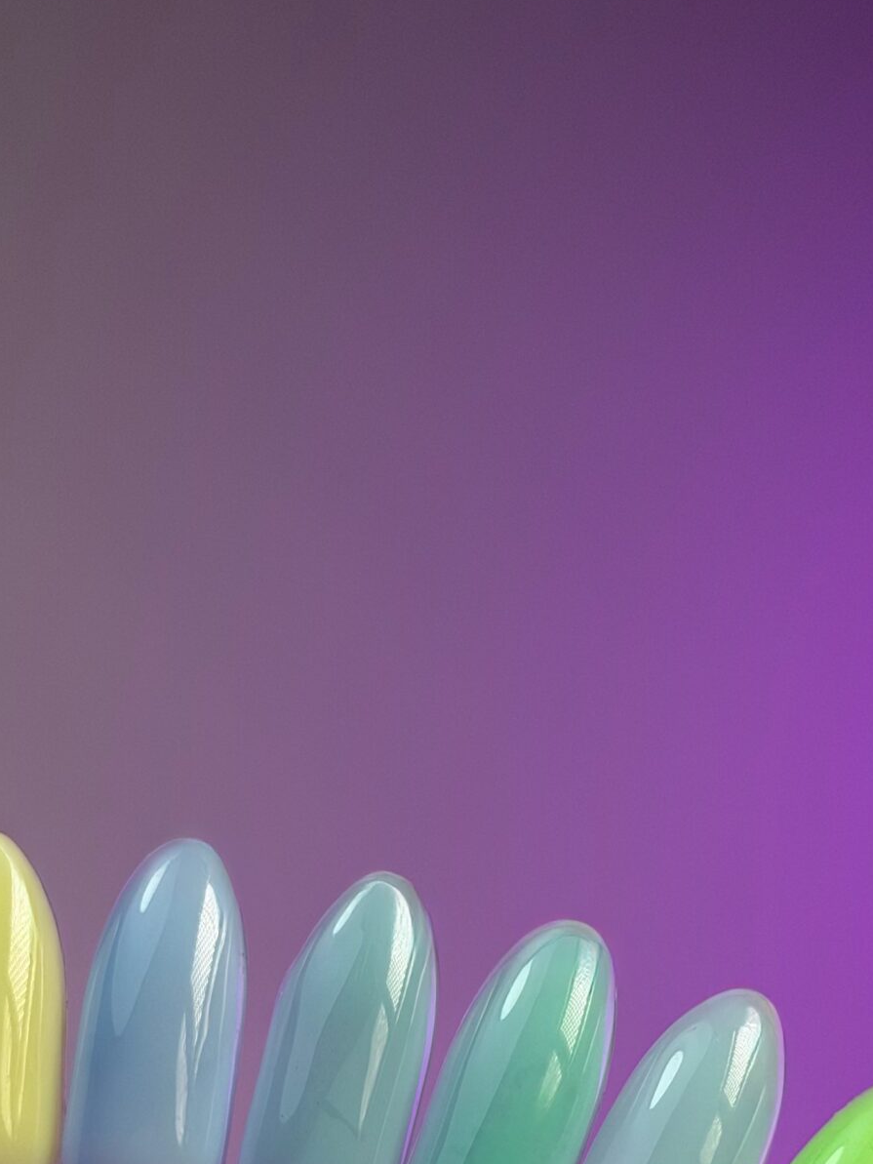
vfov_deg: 18.6
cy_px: 1172
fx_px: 3463
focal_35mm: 103
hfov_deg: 14.4
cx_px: 525
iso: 64
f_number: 1.78
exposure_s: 1/2208
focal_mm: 6.76
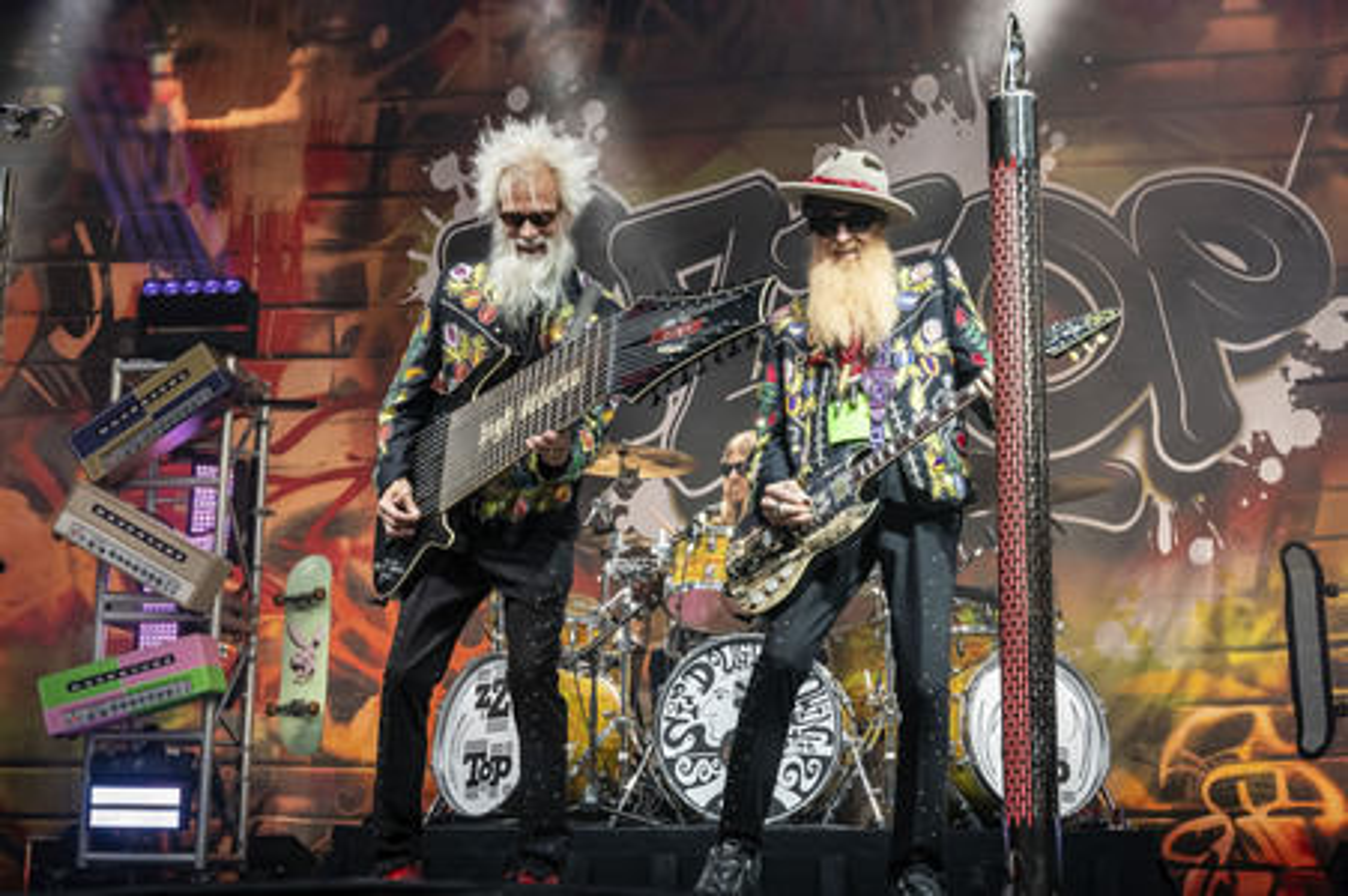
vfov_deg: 32.6
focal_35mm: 41
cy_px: 448
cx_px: 674
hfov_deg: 47.4
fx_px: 1534
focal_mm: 41
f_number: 9
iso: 1250
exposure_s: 1/250
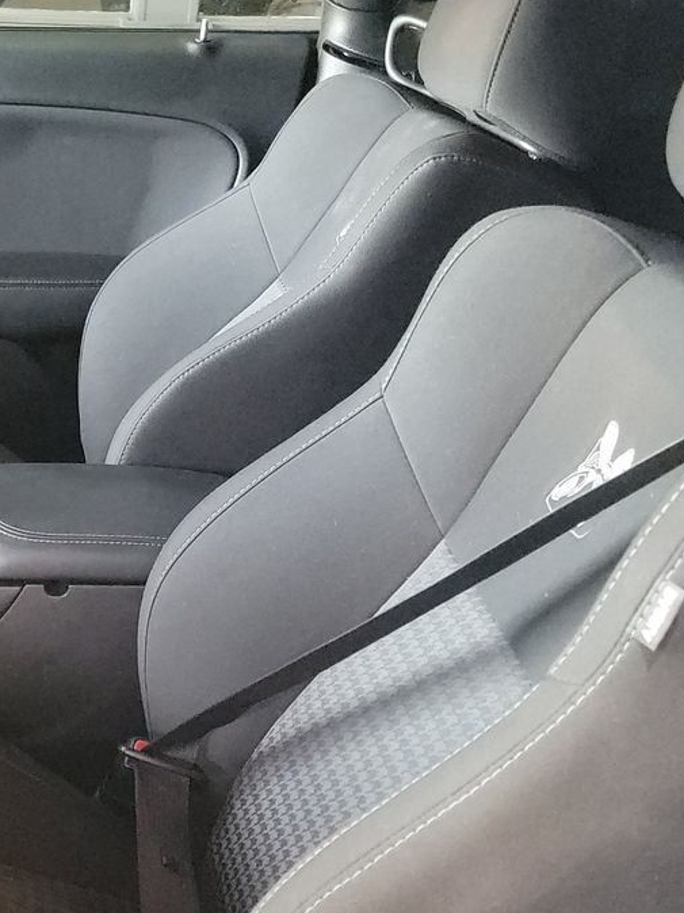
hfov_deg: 24.2
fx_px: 1503
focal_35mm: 57
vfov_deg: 33.4
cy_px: 620
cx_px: -34
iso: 3018
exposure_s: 1/59
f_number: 1.8
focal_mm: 6.7
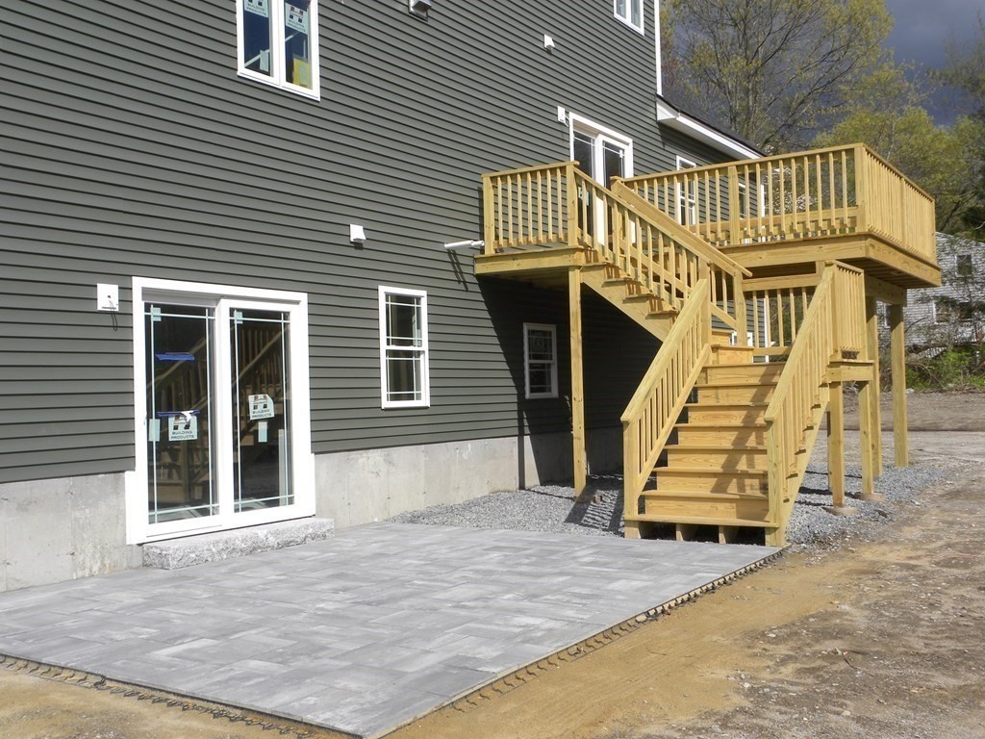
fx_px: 1053
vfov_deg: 38.7
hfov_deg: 50.1
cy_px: 370
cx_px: 492
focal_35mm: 37
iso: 64
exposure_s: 1/340
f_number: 6.3
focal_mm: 6.6
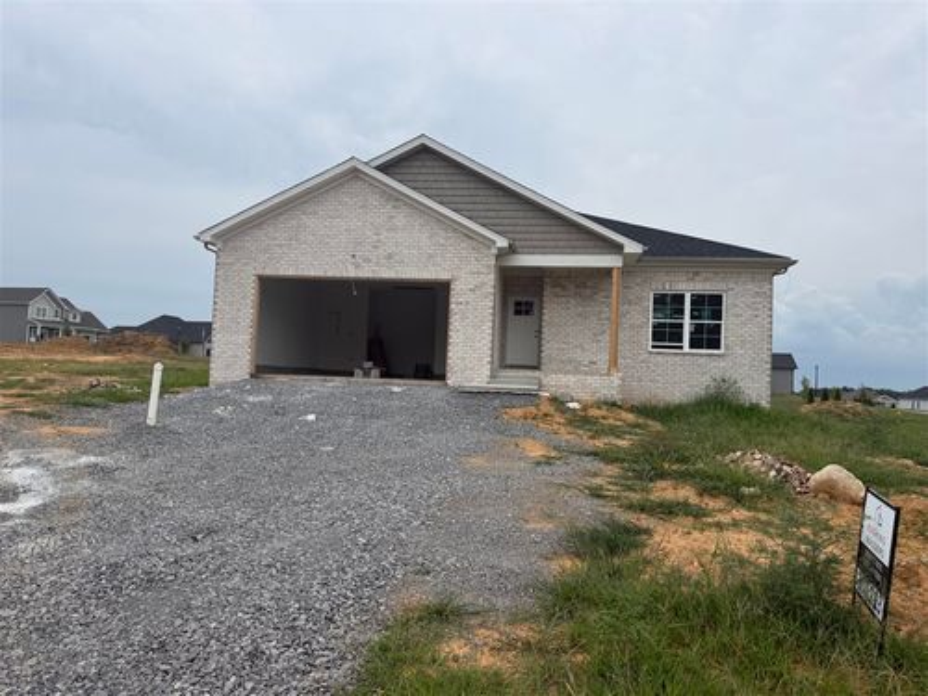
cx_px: 464
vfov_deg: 56.8
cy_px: 348
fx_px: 643
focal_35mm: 24
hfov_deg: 71.6
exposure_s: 1/3759
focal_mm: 6.76
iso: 80
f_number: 1.78
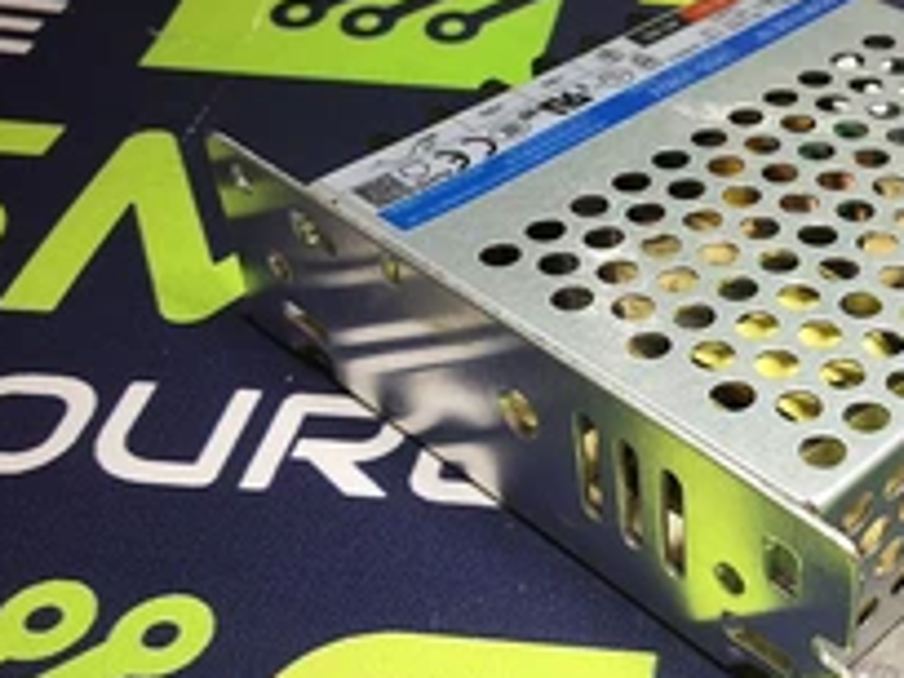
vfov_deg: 26.5
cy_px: 377
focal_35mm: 55
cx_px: 767
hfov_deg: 33.6
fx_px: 1436
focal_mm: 2.91
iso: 50
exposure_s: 1/40
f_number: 1.9
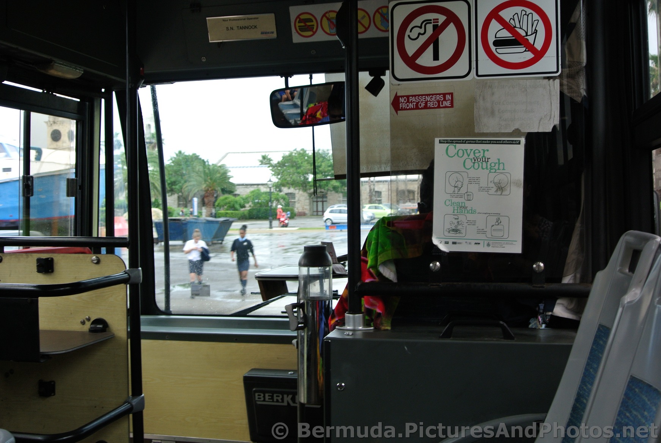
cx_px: 330
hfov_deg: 48.4
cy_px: 222
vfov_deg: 33.5
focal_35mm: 40
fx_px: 735
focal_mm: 15.1
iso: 100
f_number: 4.2
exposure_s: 1/100
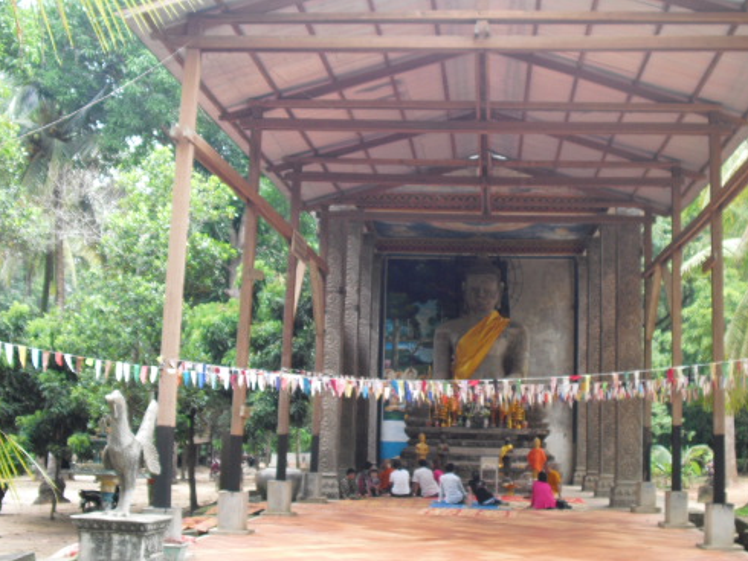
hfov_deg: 40.3
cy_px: 244
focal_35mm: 47
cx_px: 426
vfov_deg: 30.9
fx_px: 1016
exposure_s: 1/100
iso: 100
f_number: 3.1
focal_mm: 6.3
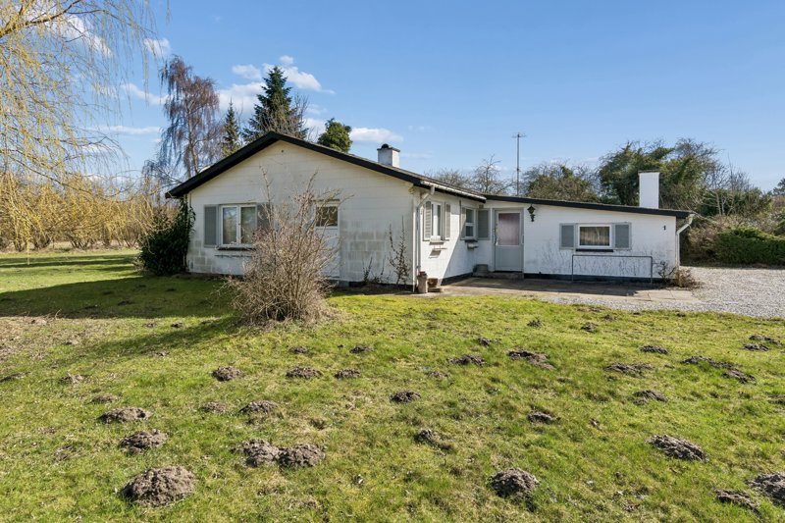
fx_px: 425
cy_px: 262
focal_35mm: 20
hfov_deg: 85.4
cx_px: 392
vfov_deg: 63.2
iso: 320
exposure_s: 1/1000
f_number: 8
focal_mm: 13
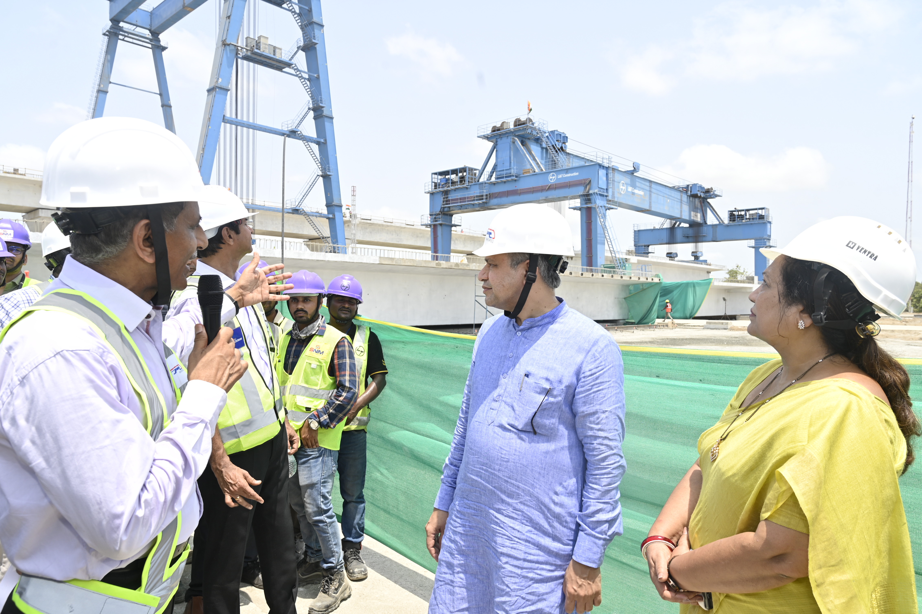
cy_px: 307
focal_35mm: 24
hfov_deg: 73.8
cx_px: 461
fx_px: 614
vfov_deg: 53.1
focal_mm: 24
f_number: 8
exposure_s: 1/125
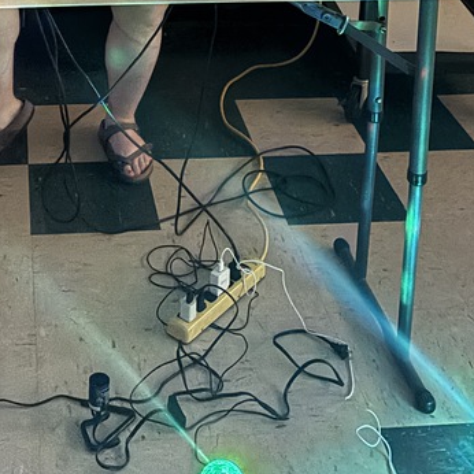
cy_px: -160
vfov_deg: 22.4
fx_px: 1053
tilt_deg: -14.3
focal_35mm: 68
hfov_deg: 25.0
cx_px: 108
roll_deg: -2.0
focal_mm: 5.96
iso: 1250
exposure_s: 1/25
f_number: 1.6
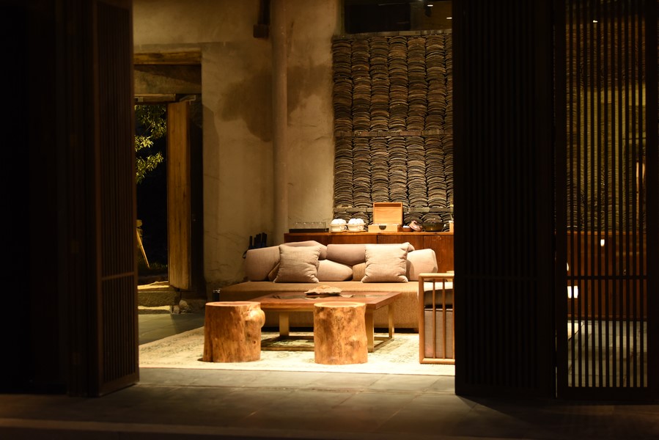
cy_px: 220
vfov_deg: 19.5
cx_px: 330
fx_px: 1282
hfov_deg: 28.8
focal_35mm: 70
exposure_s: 1/20
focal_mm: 70
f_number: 2.8
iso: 1250
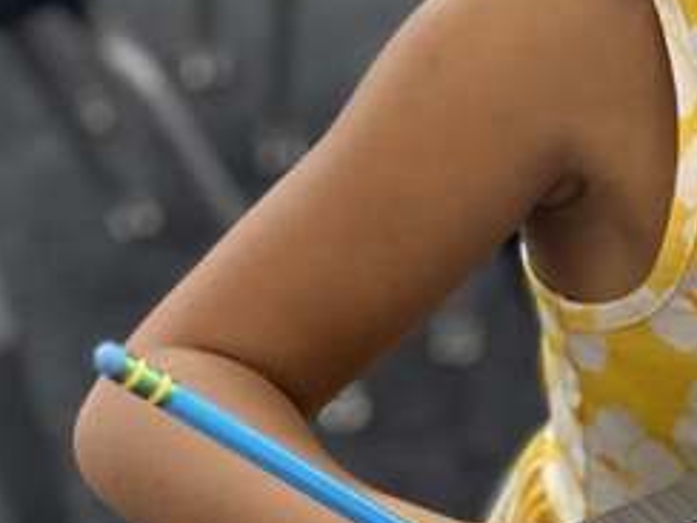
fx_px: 2195
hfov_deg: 16.1
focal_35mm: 109
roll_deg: +0.1
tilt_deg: -34.3
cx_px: 1131
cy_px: 380
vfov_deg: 13.5
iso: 125
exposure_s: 1/100
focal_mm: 5.7
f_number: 1.5
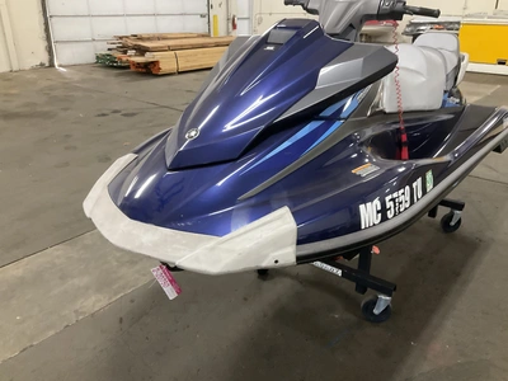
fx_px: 426
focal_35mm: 29
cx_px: 254
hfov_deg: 61.7
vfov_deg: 48.2
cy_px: 190
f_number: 1.8
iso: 250
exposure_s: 1/60
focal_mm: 3
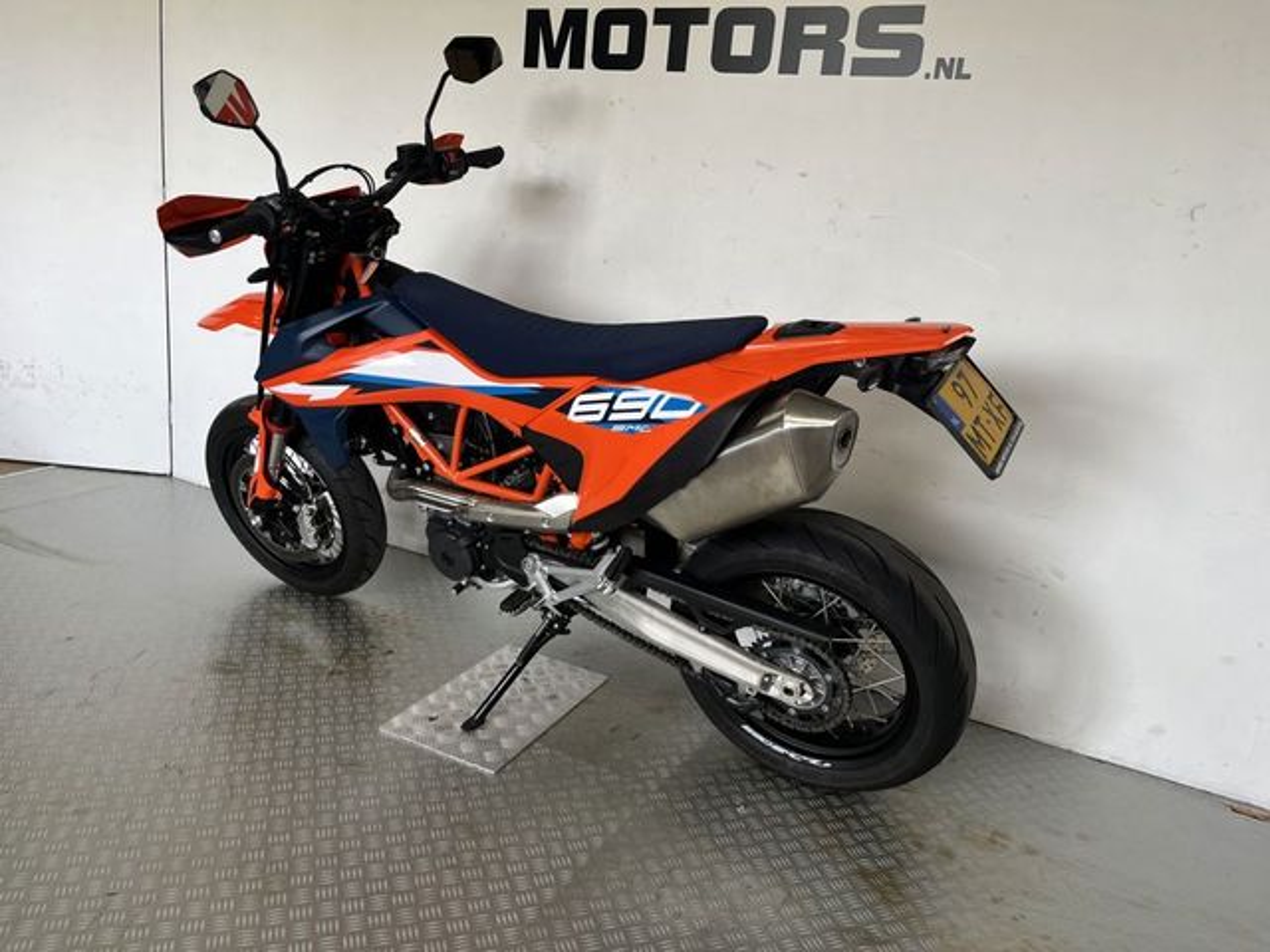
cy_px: 476
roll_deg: -5.9
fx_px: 954
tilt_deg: -15.2
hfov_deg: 67.3
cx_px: 635
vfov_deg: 53.1
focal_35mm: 26
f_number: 1.6
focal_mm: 5.1
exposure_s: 1/100
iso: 64
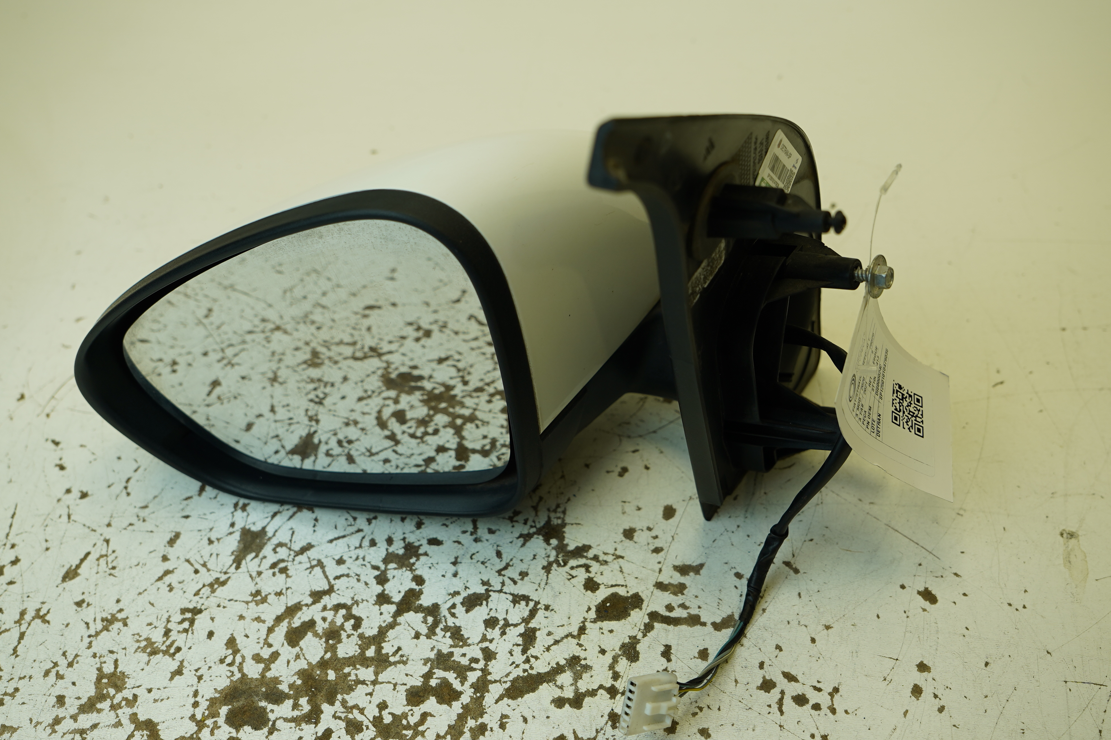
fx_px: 1203
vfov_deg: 34.2
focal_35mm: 39
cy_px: 370
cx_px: 556
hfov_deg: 49.6
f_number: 4
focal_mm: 26
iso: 160
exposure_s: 1/160
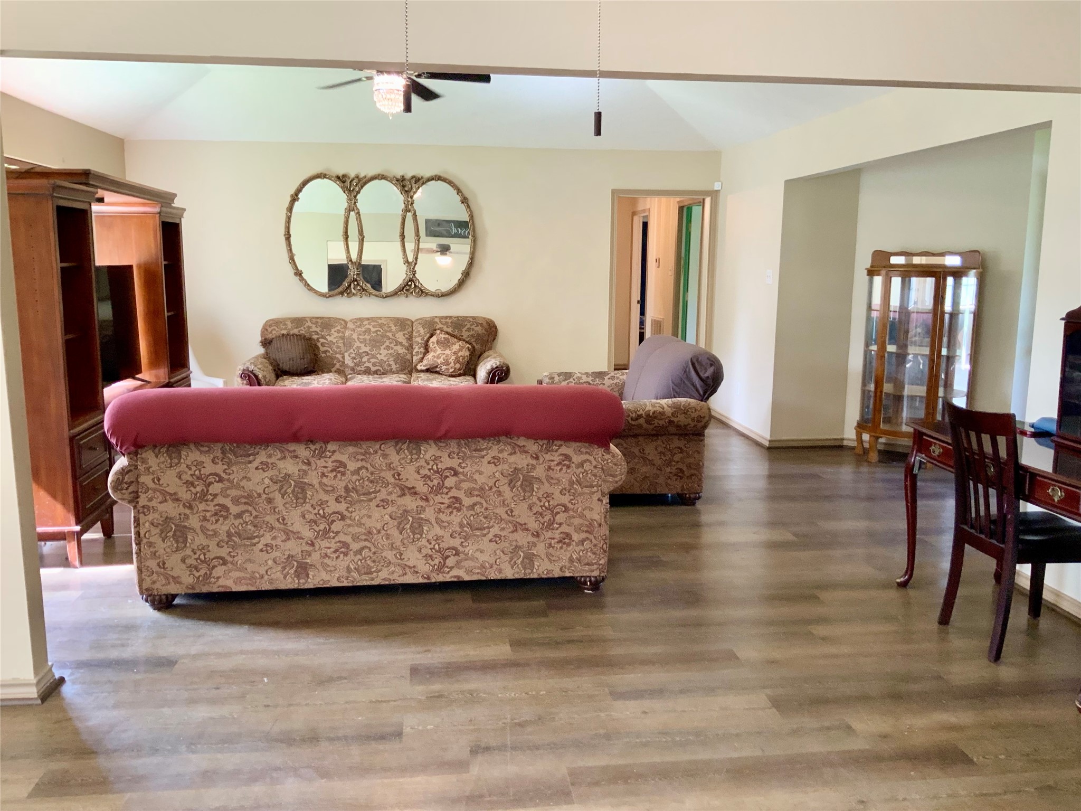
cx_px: 540
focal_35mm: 29
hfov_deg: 61.7
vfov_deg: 48.2
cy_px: 406
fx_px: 906
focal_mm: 3
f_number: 1.8
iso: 125
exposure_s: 1/60
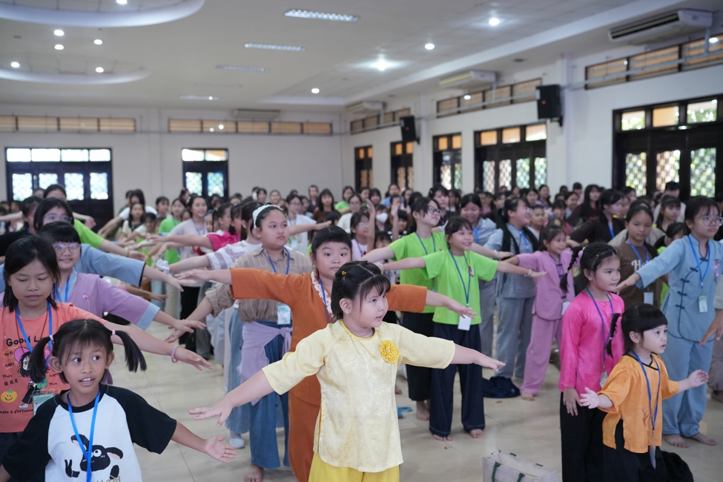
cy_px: 241
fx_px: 703
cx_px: 362
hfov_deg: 54.4
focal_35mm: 35
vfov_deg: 37.9
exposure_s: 1/250
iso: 3200
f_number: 2.8
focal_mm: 35
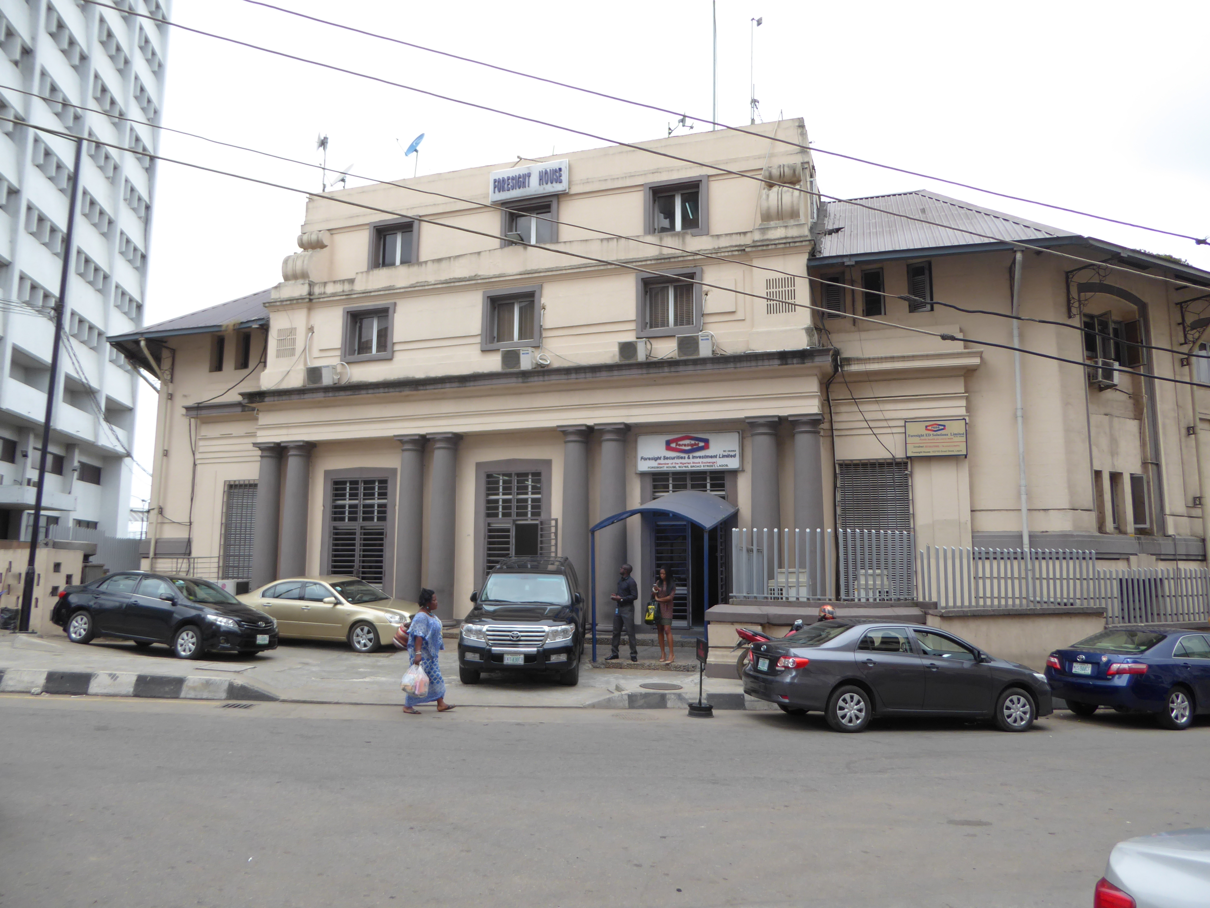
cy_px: 454
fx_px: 839
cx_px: 605
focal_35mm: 24
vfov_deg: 56.8
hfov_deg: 71.6
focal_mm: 4.3
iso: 80
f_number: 3.3
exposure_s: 1/400
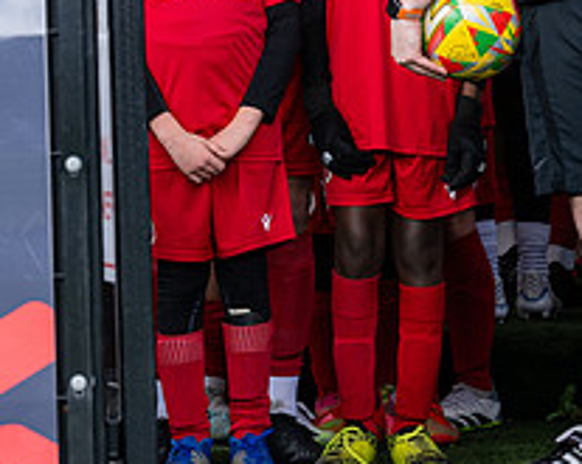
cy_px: 90
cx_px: 271
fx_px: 7947
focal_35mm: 462
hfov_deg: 4.2
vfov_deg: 3.3
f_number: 4
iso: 400
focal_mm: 135
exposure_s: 1/320
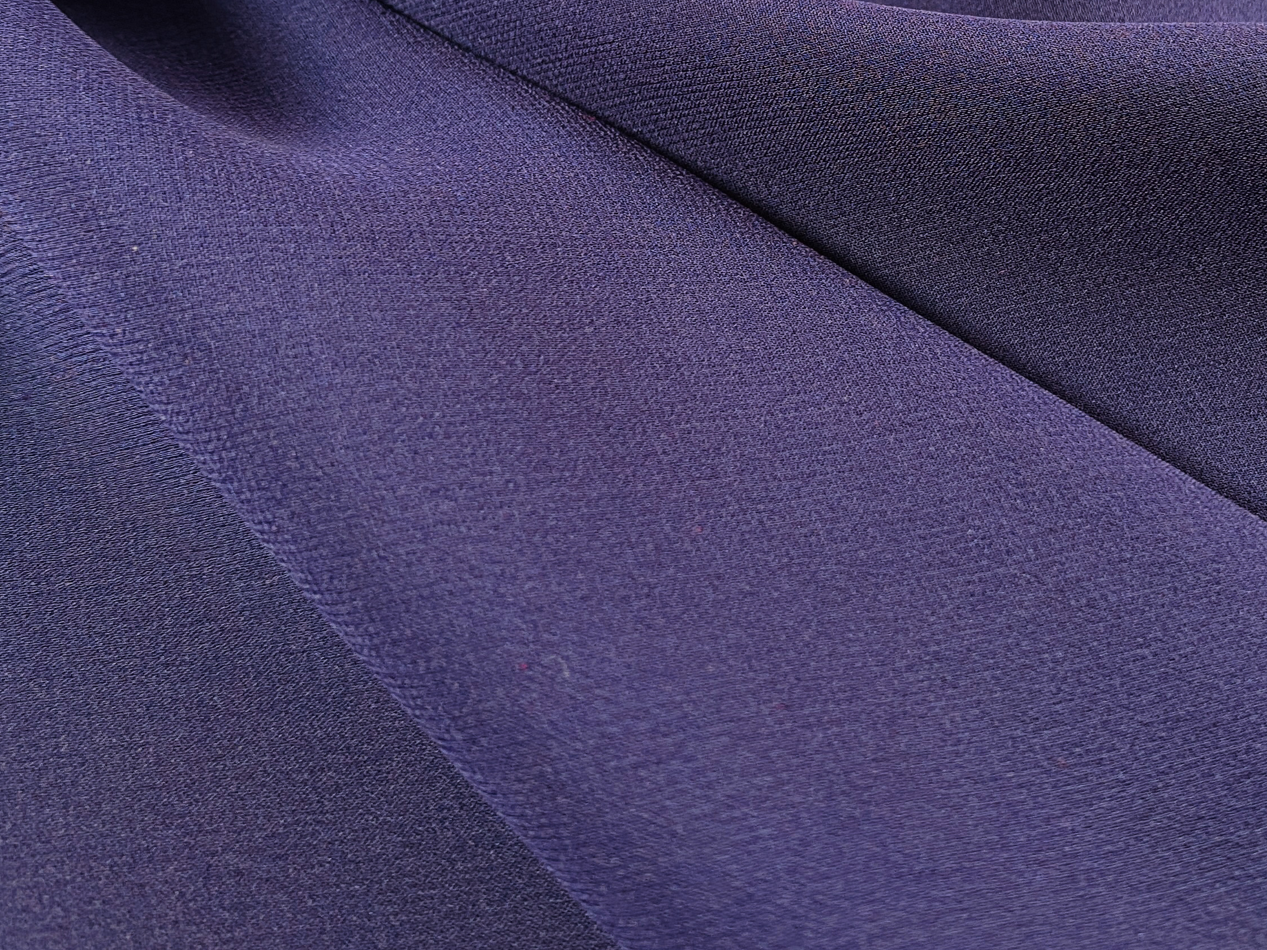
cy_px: 162
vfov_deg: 31.2
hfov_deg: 41.4
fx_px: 1647
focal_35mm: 45
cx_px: 868
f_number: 1.8
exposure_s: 1/50
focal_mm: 4.25
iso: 80
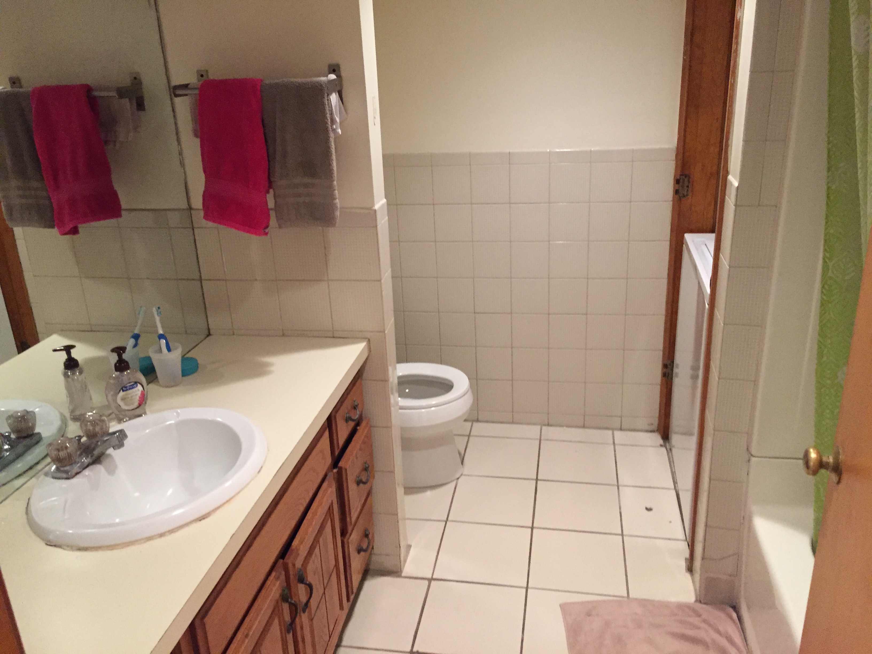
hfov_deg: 61.7
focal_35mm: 29
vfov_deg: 48.2
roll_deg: +2.6
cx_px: 436
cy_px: 327
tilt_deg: -19.8
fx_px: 731
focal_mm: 4.15
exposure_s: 1/20
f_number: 2.2
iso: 250
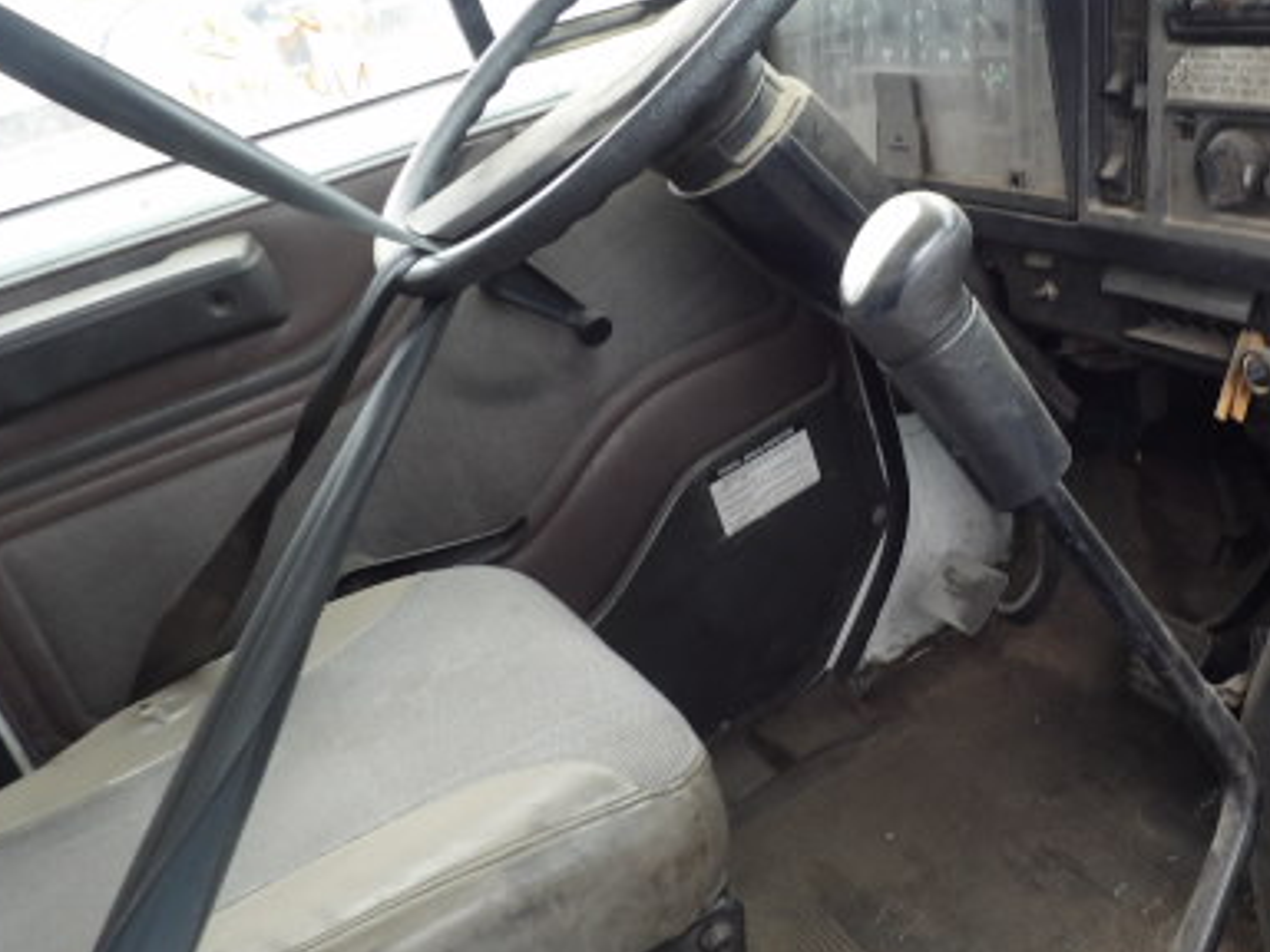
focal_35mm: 40
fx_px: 1468
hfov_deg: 44.6
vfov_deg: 35.8
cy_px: 380
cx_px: 1009
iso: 100
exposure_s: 1/70
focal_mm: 4.3
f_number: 3.2
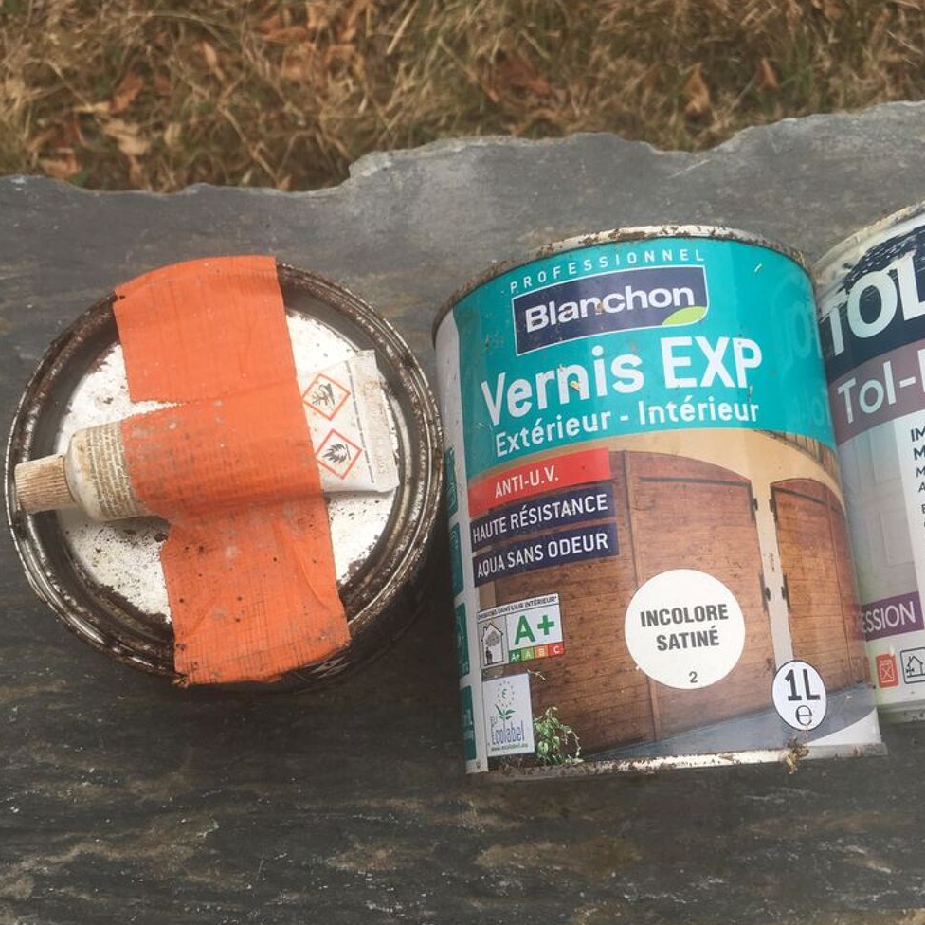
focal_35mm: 35
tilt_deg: -75.6
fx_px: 1058
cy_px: 558
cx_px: 468
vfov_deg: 46.9
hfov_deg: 47.2
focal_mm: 4.15
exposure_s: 1/236
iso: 25
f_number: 2.2
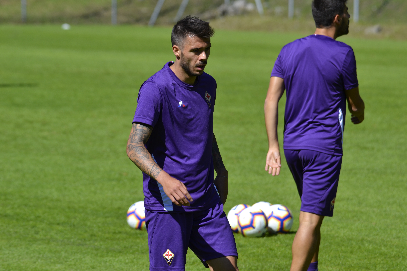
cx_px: 204
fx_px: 3391
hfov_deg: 6.9
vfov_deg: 4.6
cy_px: 136
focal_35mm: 300
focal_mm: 200
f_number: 5.6
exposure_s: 1/500
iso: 110
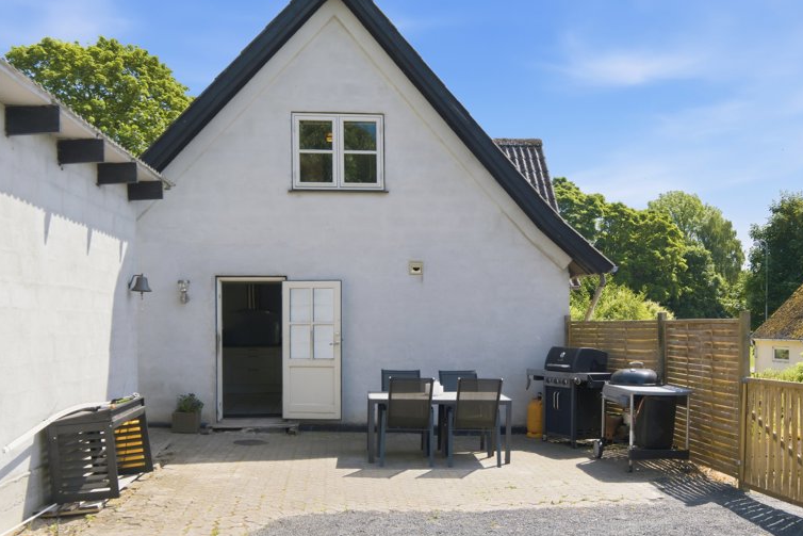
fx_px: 781
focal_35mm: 35
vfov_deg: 37.9
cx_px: 423
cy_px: 267
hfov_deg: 54.4
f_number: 8
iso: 200
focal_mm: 21.9
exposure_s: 1/320
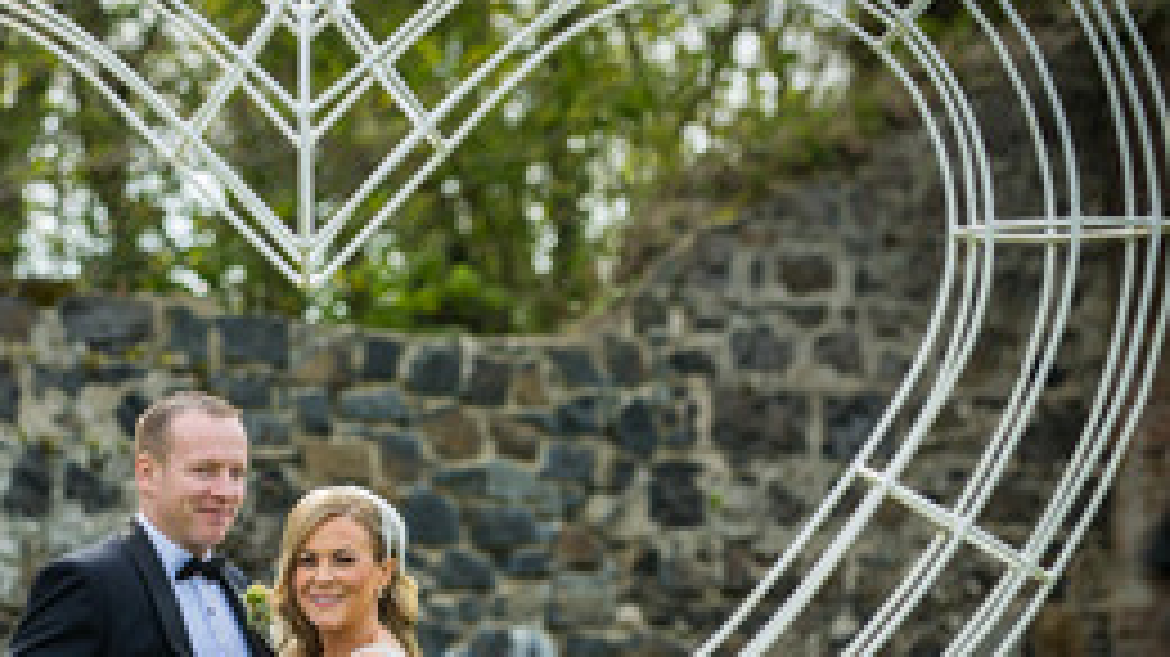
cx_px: 197
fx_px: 6171
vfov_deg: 6.1
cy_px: 510
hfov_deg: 10.8
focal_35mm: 199
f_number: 2.8
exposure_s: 1/320
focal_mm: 98
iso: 100
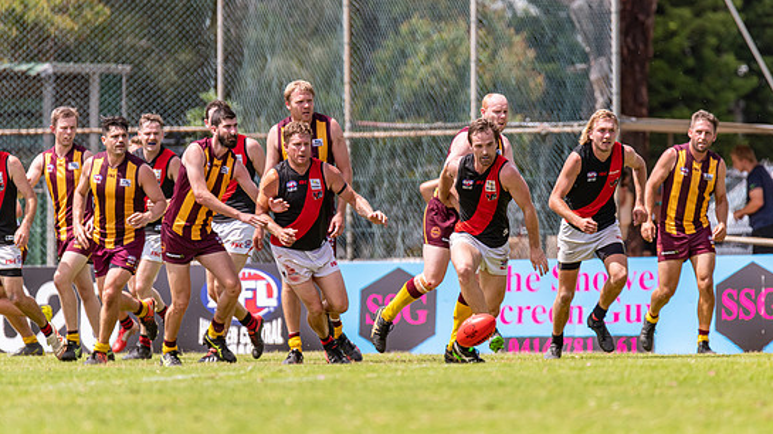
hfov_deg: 3.2
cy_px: 204
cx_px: 384
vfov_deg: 1.8
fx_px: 13911
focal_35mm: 679
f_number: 6.3
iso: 800
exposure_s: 1/2500
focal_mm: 600
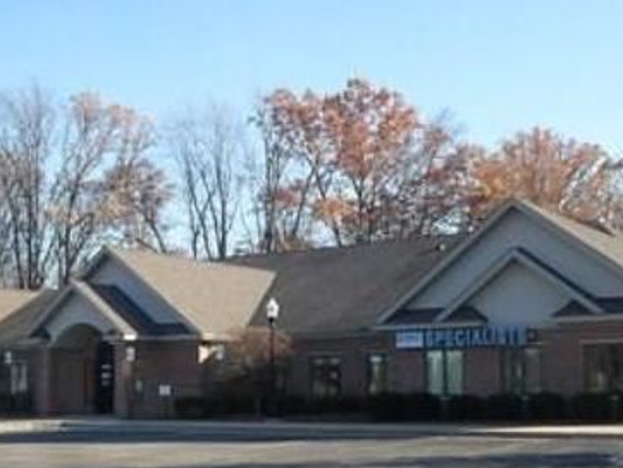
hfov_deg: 36.1
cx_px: 267
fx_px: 954
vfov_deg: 27.4
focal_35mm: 53
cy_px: 298
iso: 120
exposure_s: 1/750
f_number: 2.7
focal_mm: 5.5
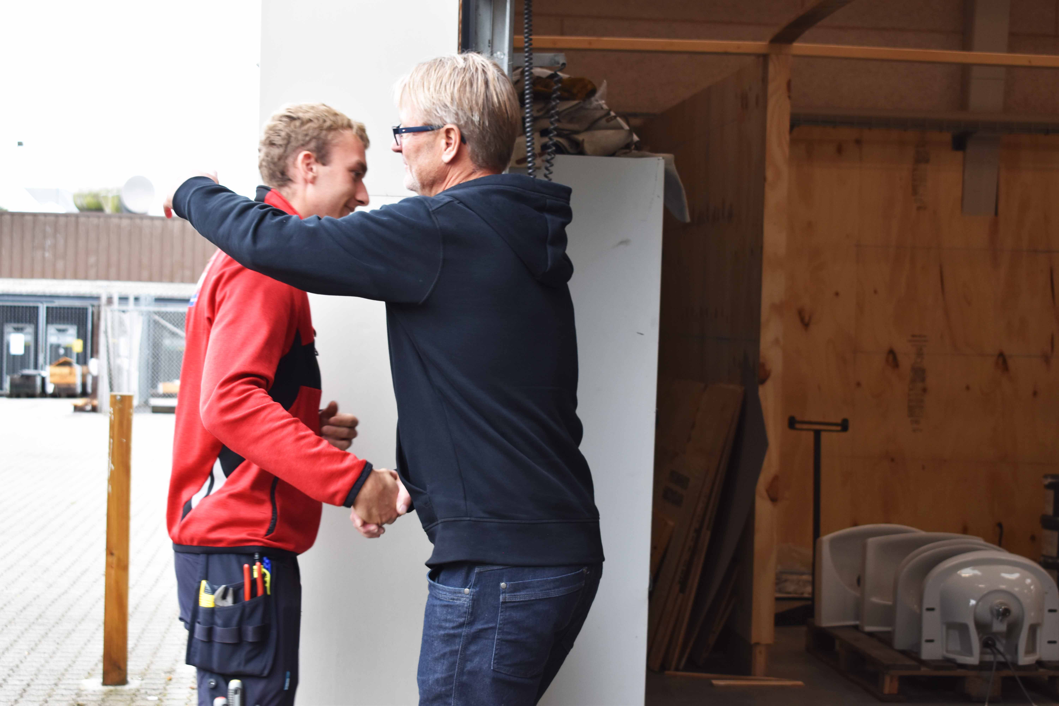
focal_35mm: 69
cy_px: 353
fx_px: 2030
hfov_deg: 29.2
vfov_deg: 19.7
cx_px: 530
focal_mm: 46
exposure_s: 1/125
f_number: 5.6
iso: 400
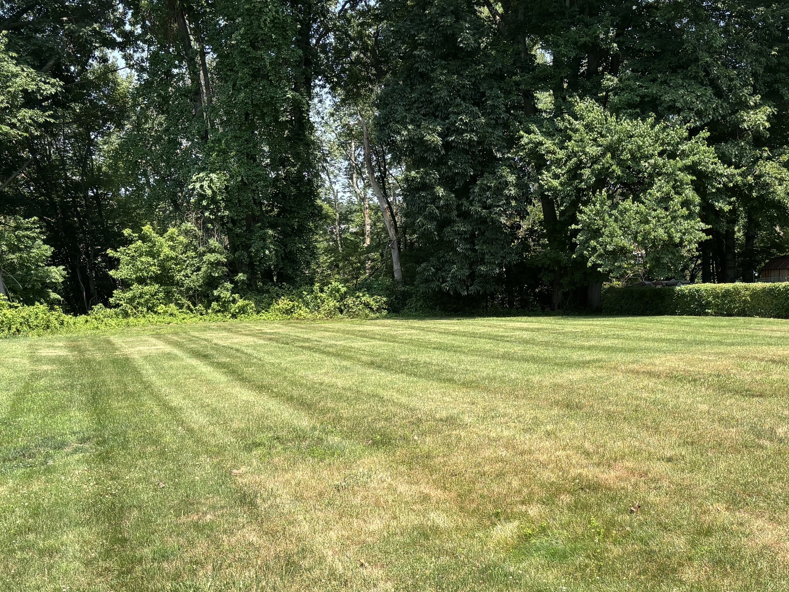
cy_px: 383
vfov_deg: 32.0
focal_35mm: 45
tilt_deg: -7.2
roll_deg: +1.6
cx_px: 558
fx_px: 1026
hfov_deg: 41.2
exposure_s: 1/1543
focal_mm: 5.96
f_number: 1.6
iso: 50
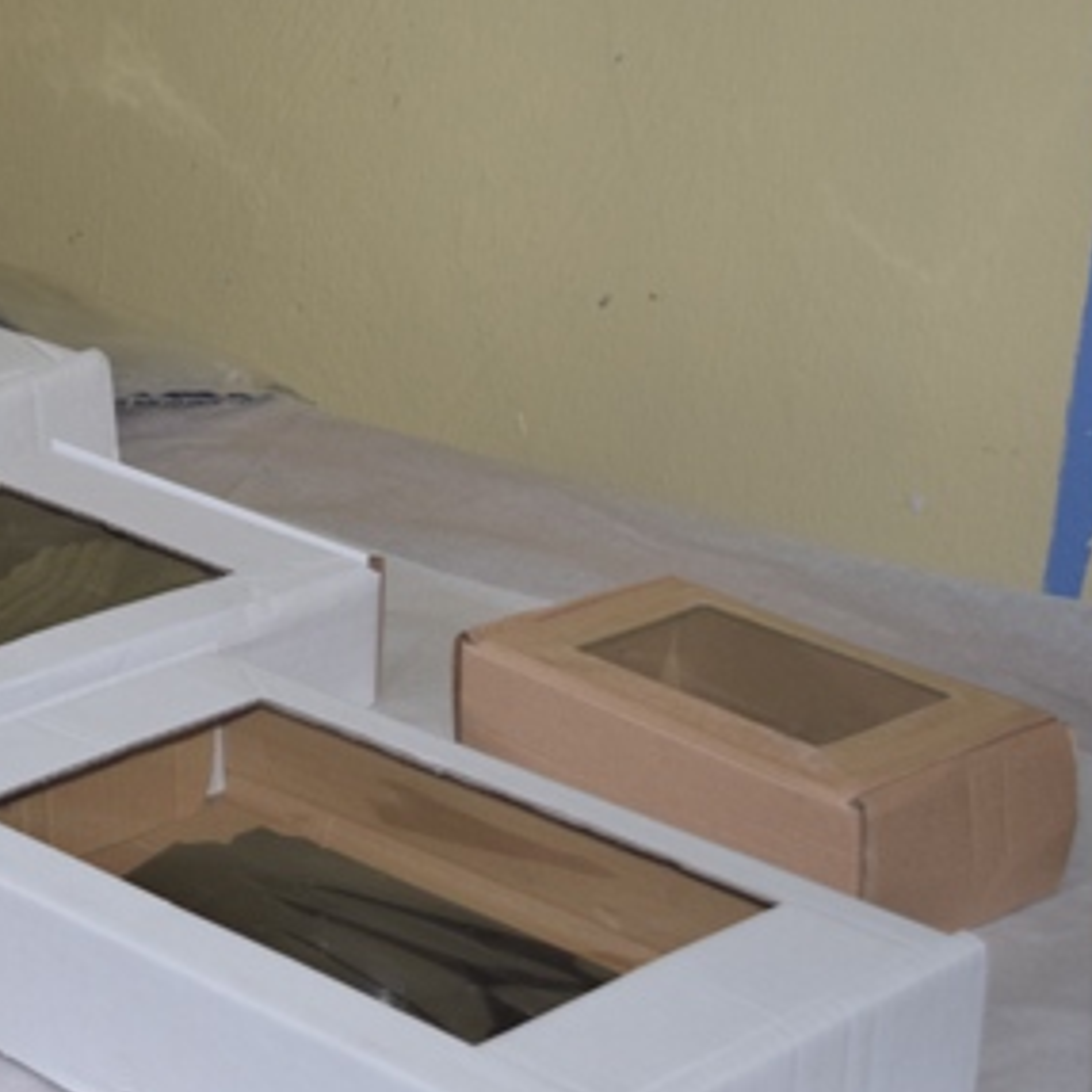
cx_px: -88
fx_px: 3567
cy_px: 414
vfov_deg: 17.4
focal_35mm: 100
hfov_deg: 16.9
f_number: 4.5
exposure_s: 1/60
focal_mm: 35
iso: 800
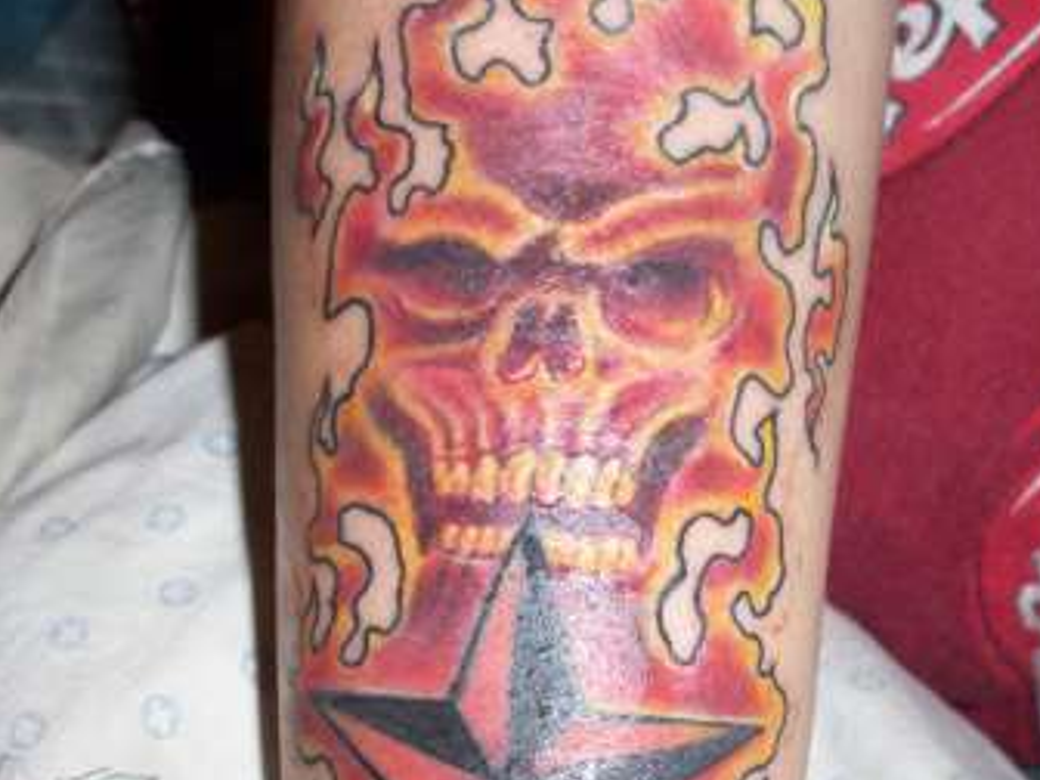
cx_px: 523
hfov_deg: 29.4
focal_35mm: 66
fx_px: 1983
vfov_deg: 22.2
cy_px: 520
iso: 200
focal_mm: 7.9
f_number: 3.4
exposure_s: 1/30
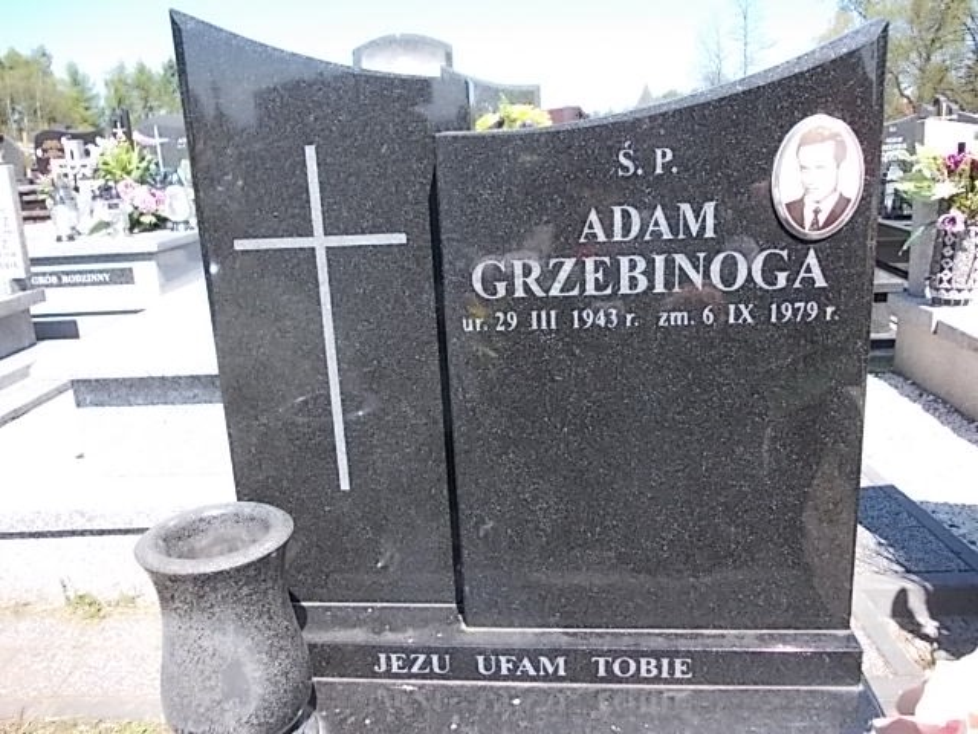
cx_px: 489
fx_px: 791
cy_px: 367
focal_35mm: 28
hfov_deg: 63.4
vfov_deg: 49.7
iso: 80
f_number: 2.7
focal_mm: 4
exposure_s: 1/400
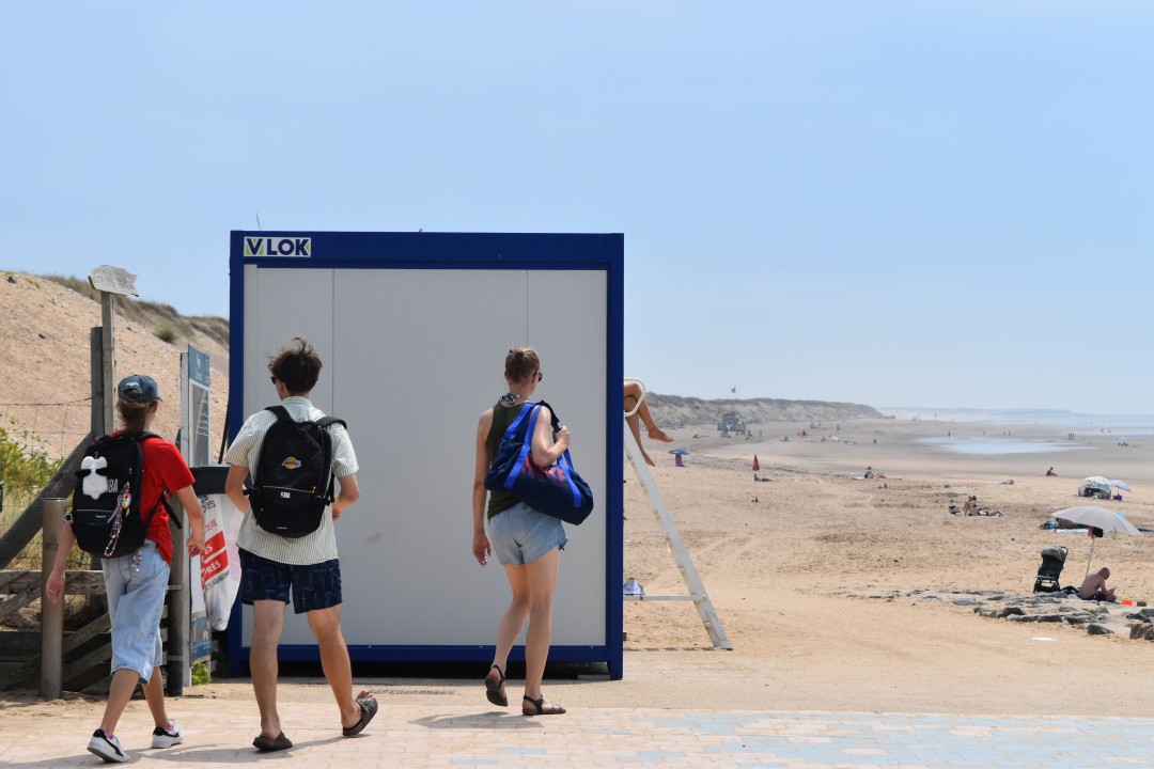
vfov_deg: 16.6
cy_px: 384
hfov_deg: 24.6
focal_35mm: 82
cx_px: 577
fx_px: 2644
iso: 400
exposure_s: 1/2000
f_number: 8
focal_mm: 55
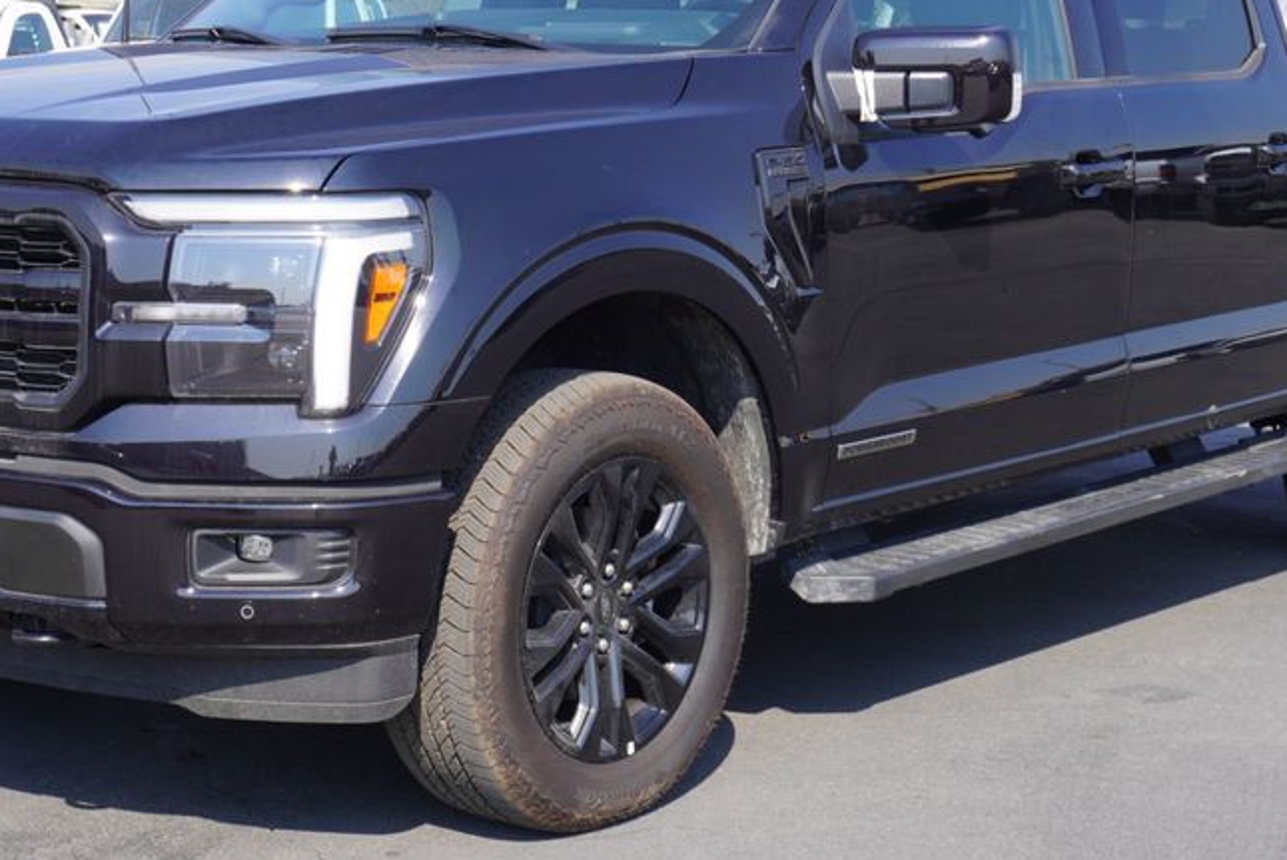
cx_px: 603
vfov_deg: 18.5
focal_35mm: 74
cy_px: 379
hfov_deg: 27.4
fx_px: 2640
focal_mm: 31
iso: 100
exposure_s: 1/100
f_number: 9
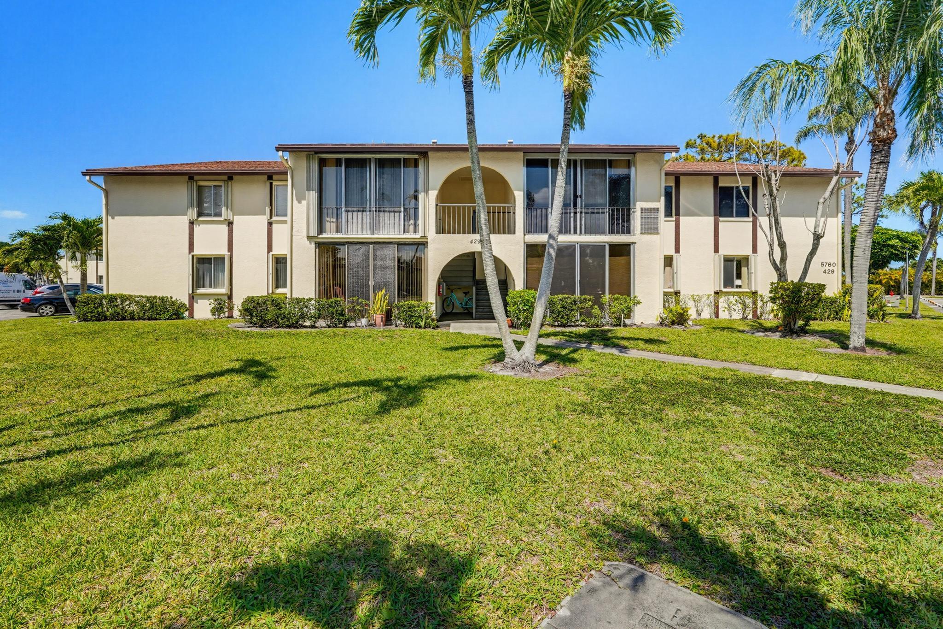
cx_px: 472
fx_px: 419
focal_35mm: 16
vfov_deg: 73.7
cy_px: 314
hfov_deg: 96.7
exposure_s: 1/1250
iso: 800
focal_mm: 16
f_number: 8
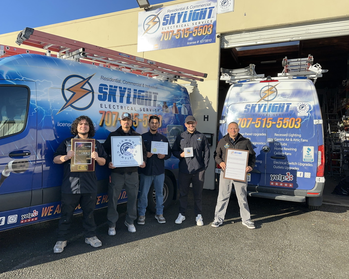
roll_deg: -1.4
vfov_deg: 54.9
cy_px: 137
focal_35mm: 26
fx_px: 269
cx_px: 159
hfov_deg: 65.9
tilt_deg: +0.3
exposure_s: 1/2410
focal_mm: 6.86
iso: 80
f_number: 1.78
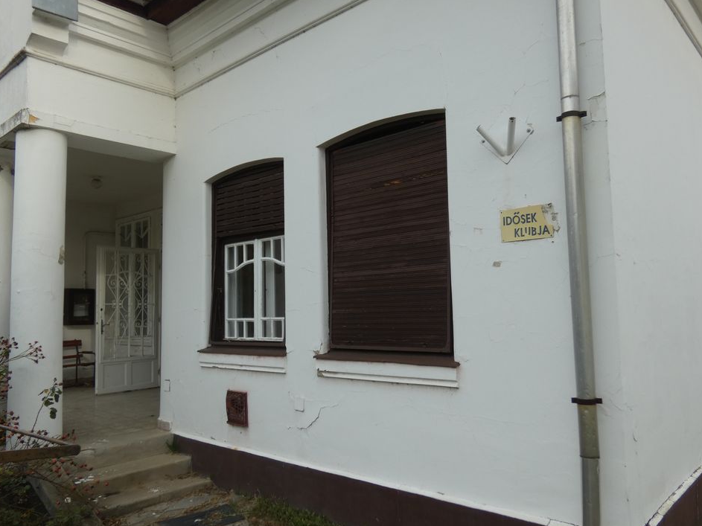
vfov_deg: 51.3
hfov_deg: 65.3
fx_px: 547
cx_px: 343
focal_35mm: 27
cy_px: 271
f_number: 3.1
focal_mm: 4.6
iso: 80
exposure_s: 1/400
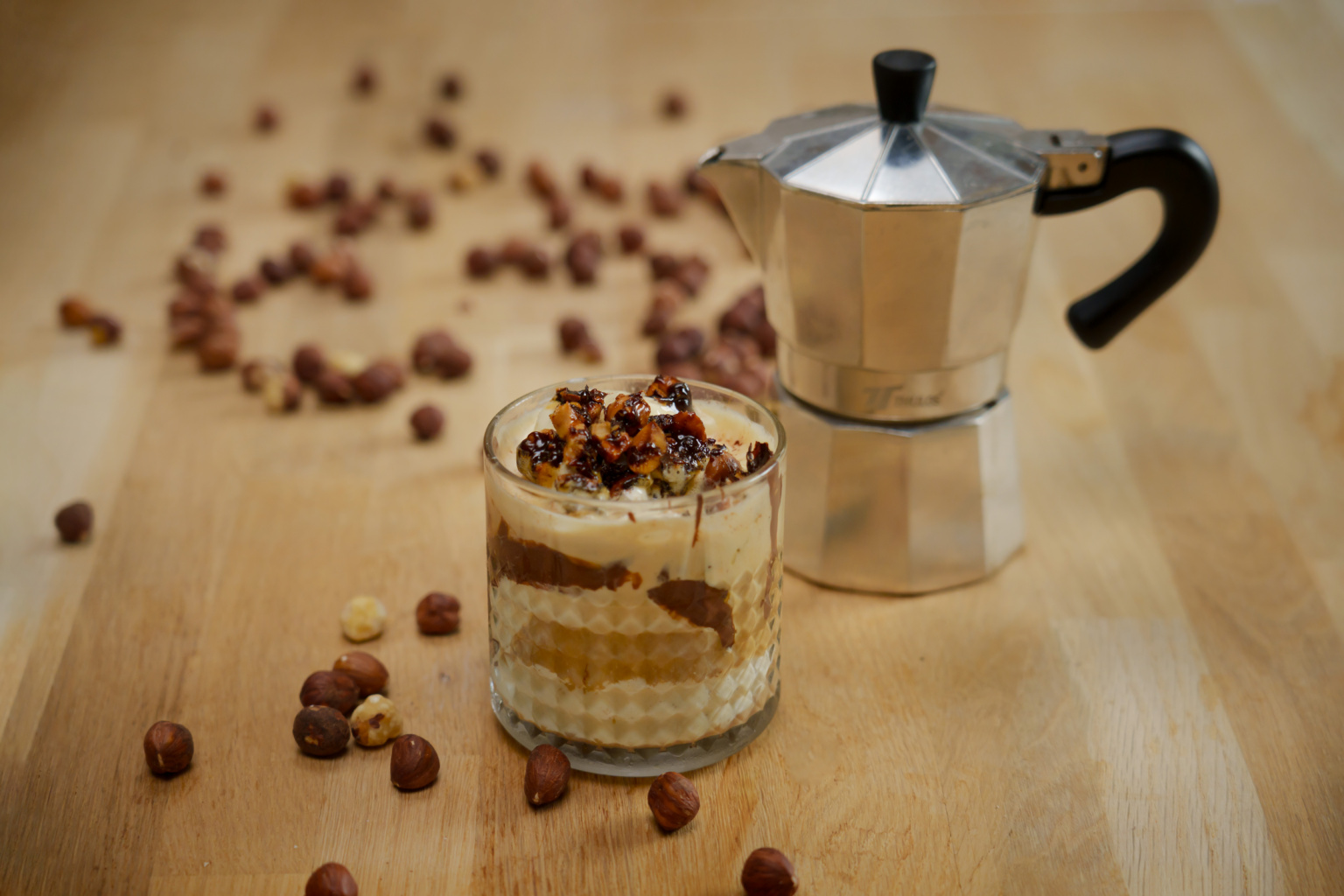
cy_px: 448
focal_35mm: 75
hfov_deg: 27.0
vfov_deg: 18.2
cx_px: 672
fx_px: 2800
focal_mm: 75
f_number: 4
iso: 640
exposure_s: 1/400
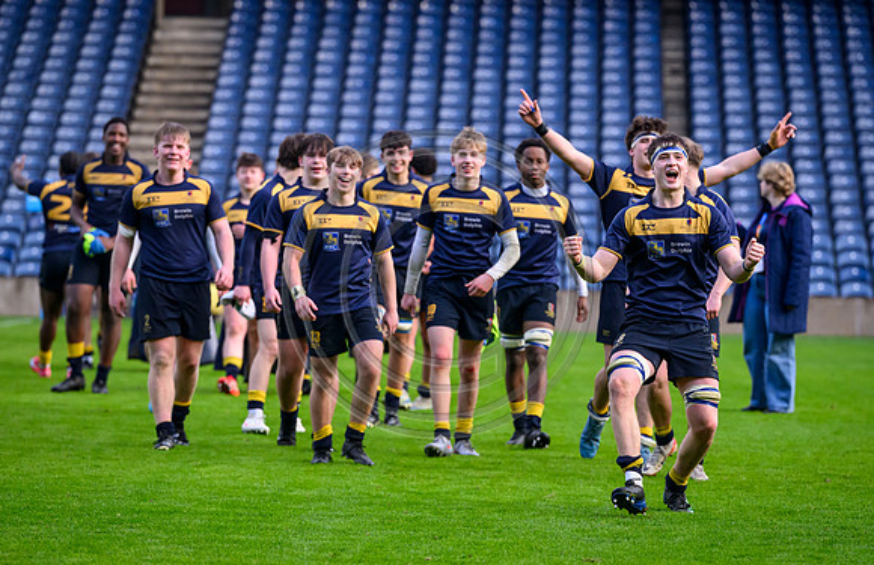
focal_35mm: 261
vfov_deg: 5.2
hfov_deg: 8.0
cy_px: 298
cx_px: 480
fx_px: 6274
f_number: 4
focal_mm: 200
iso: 2500
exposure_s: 1/3200
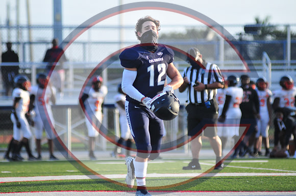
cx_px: 148
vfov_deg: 4.6
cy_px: 98
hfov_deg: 6.9
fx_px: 2463
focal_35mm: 300
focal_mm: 200
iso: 1600
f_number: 2.8
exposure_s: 1/5000
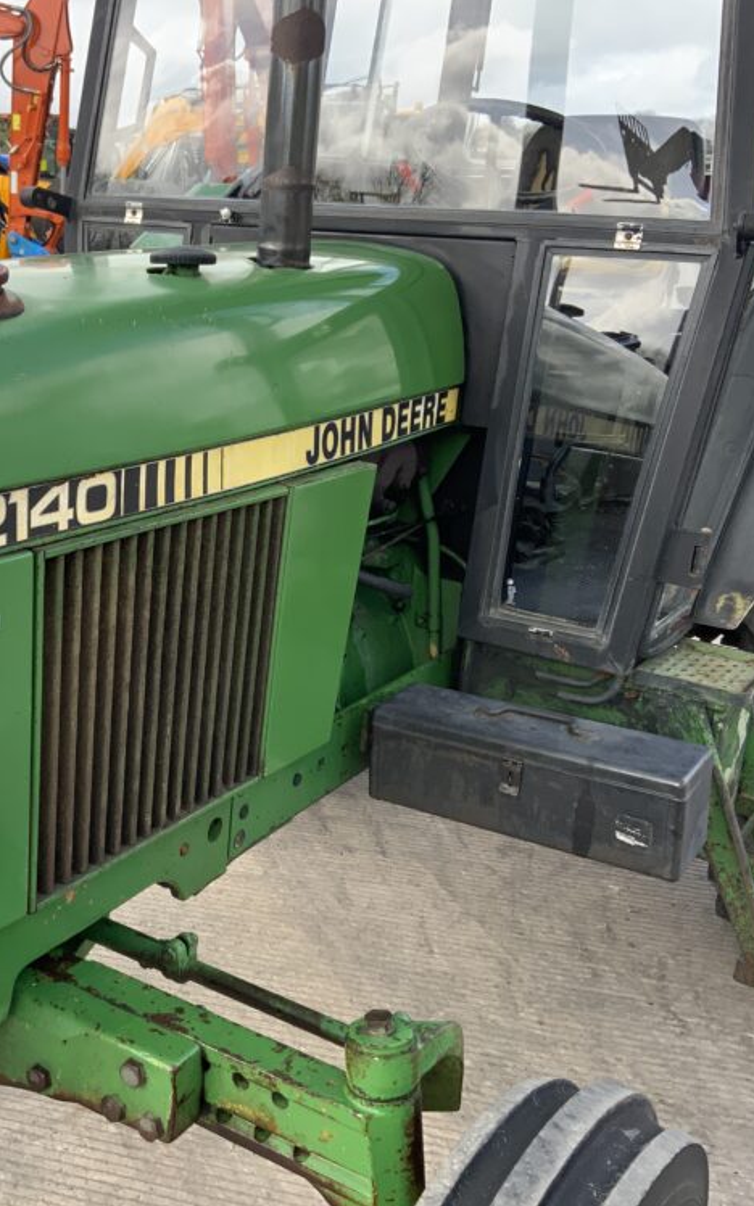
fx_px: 1381
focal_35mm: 42
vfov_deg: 47.2
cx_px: 153
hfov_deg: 29.8
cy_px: 589
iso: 16
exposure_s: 1/346
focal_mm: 3
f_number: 1.8
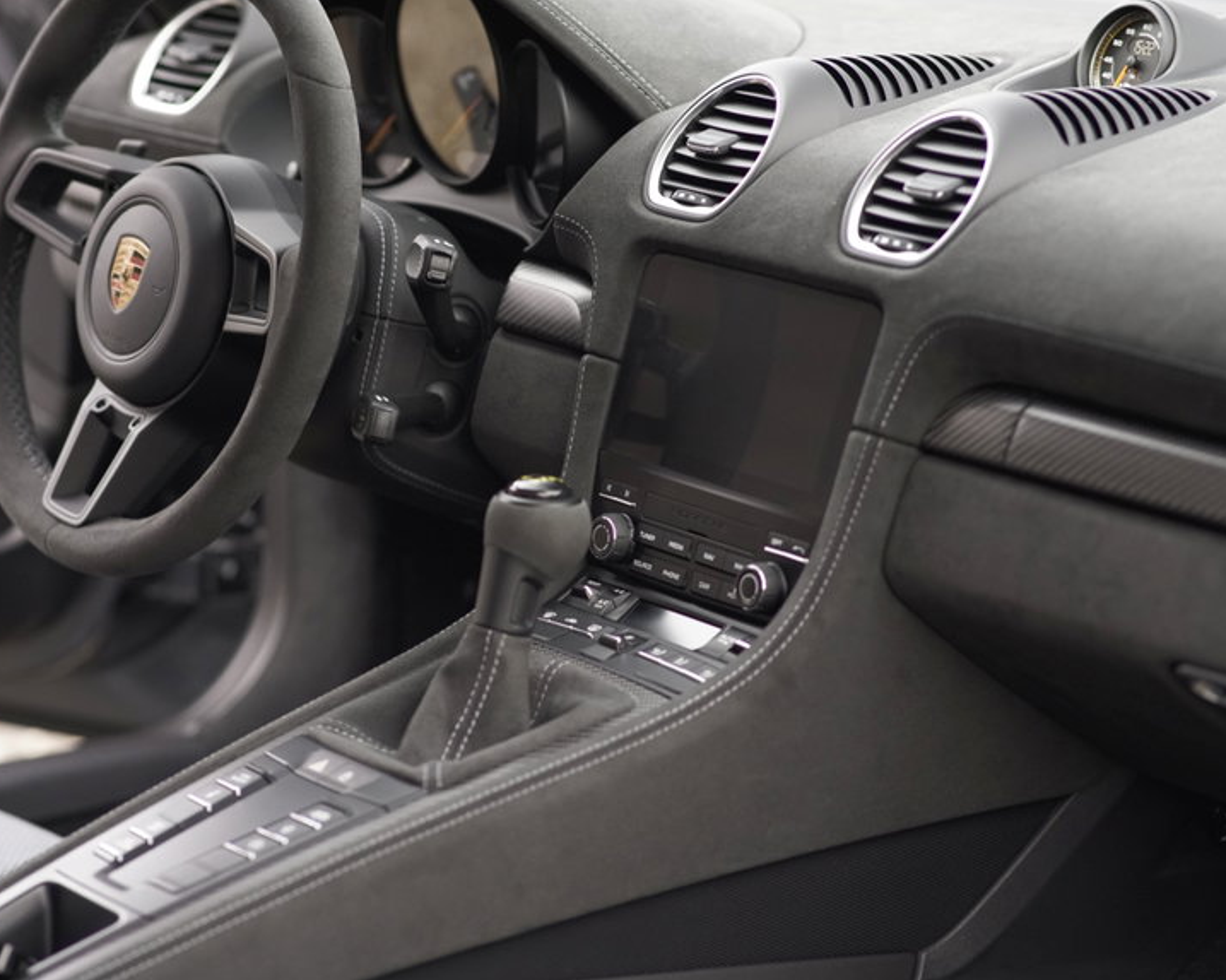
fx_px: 4135
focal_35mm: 114
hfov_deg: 16.8
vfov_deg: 13.5
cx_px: 467
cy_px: 403
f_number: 2.2
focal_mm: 85
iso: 1600
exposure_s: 1/125
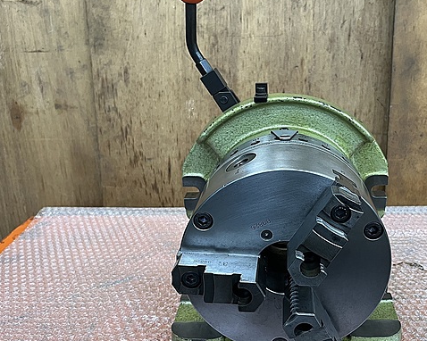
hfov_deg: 51.9
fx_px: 430
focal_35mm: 34
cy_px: 173
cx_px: 284
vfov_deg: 43.3
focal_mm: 5.1
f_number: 1.6
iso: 200
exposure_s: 1/60
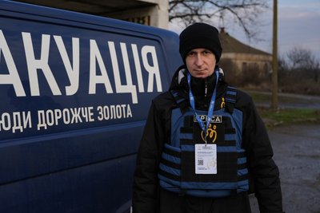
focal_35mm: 42
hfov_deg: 46.4
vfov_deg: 31.9
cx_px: 160
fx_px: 373
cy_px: 106
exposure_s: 1/1600
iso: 200
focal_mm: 42
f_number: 4
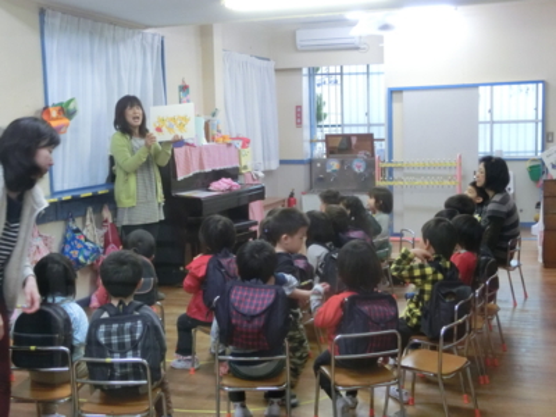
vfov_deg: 30.9
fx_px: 755
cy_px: 208
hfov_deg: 40.4
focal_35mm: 47
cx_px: 278
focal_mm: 8.29
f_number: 4.2
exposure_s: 1/50
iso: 800
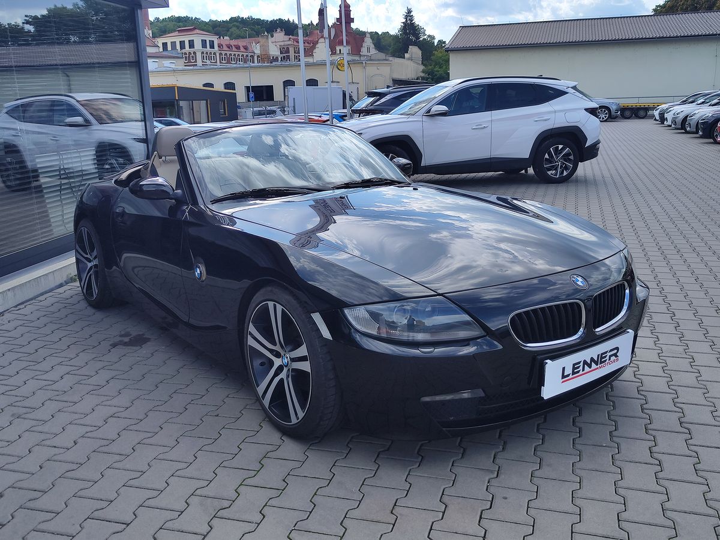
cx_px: 360
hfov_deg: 73.9
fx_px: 478
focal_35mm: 23
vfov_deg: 58.9
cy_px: 270
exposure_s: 1/1012
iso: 50
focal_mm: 7.01
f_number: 1.69
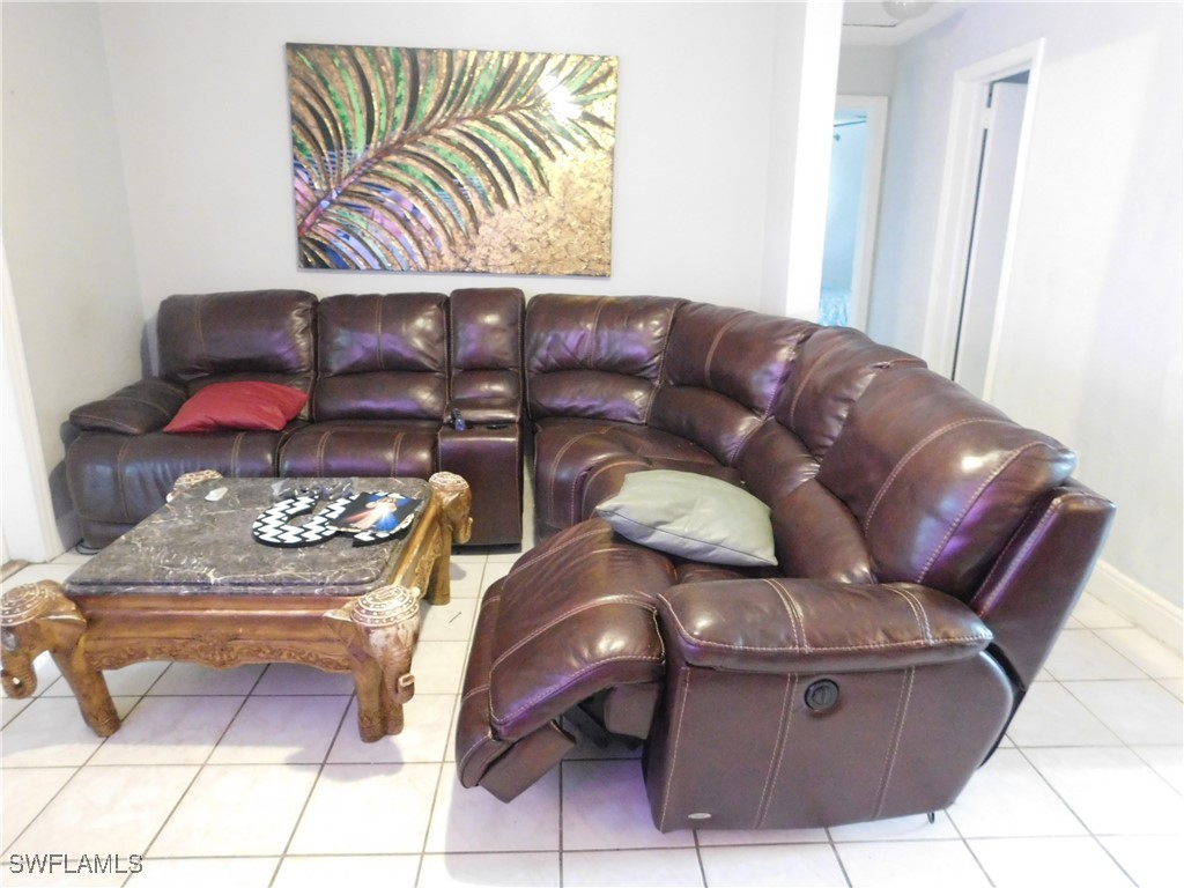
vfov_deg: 58.9
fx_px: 787
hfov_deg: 73.9
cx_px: 592
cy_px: 444
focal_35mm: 23
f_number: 3
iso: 800
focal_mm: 4
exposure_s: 1/5
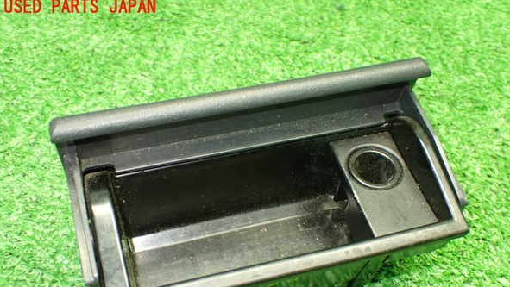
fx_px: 568
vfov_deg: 28.2
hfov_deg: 48.3
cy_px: 190
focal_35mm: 42
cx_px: 258
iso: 800
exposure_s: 1/40
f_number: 2.7
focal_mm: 6.83
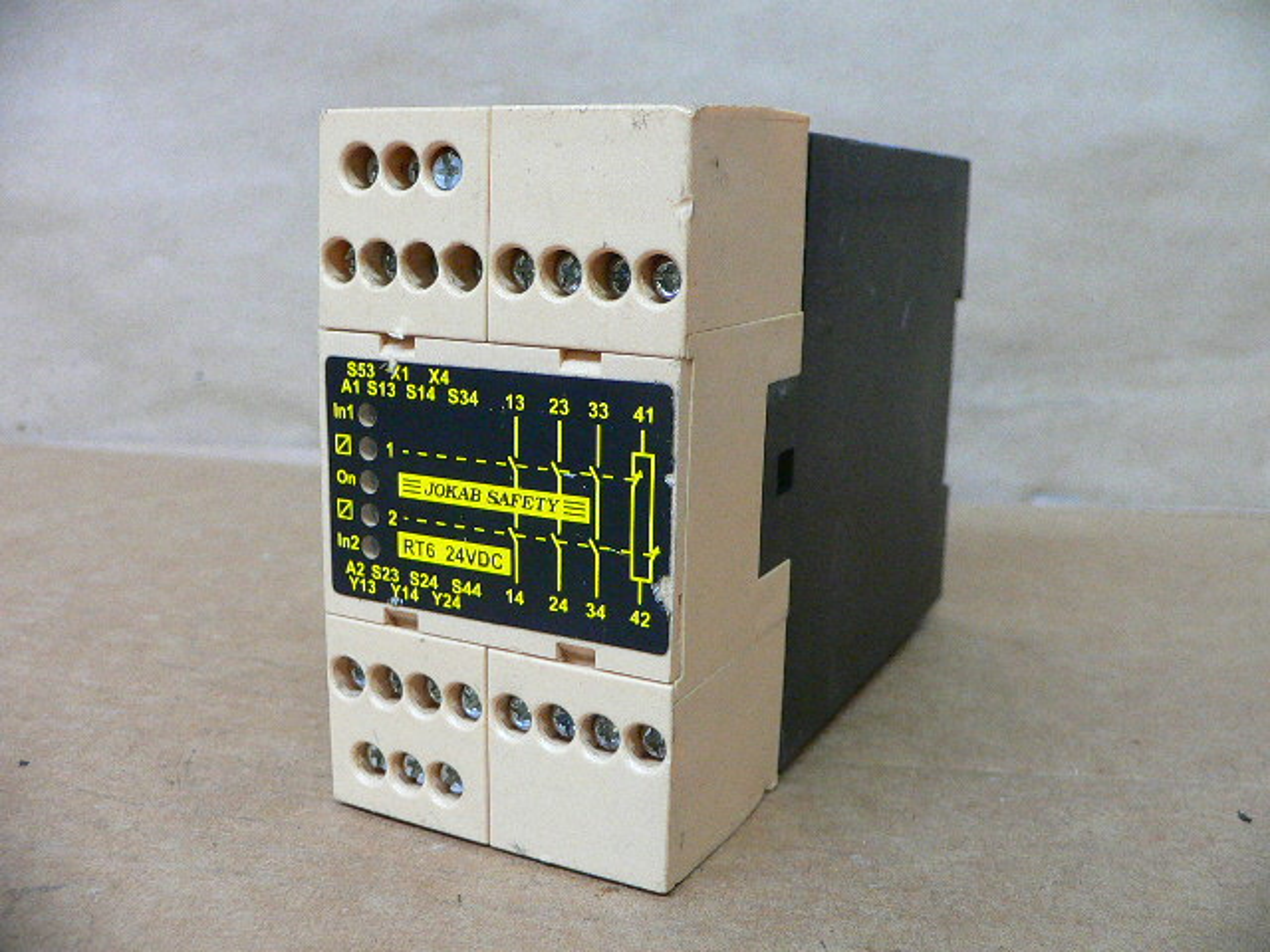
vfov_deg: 40.7
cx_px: 635
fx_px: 1284
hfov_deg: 52.6
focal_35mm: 35
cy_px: 476
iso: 200
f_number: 2.8
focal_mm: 4.6
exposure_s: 1/15
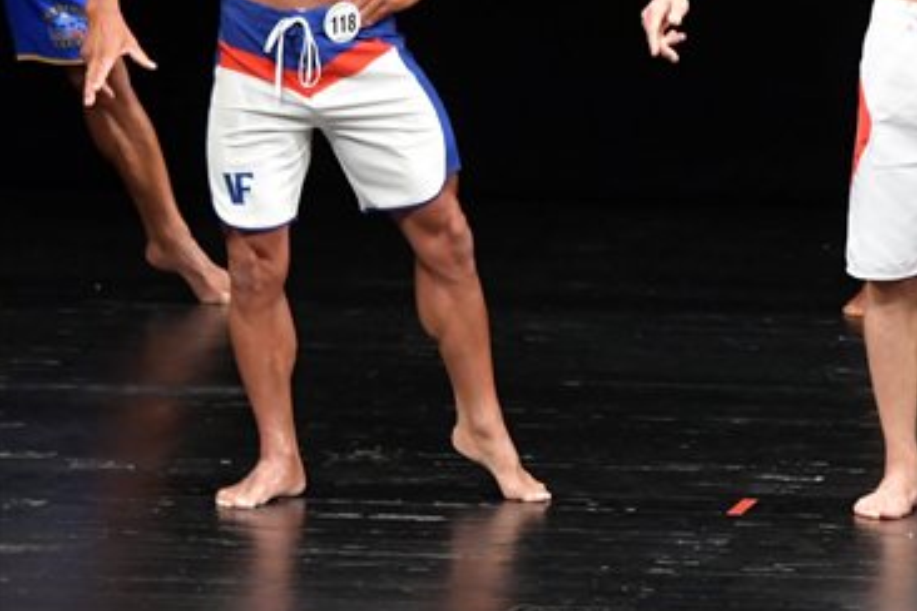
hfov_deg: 4.3
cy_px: 43
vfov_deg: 2.9
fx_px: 12124
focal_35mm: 476
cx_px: 968
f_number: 5.6
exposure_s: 1/400
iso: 3200
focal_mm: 150
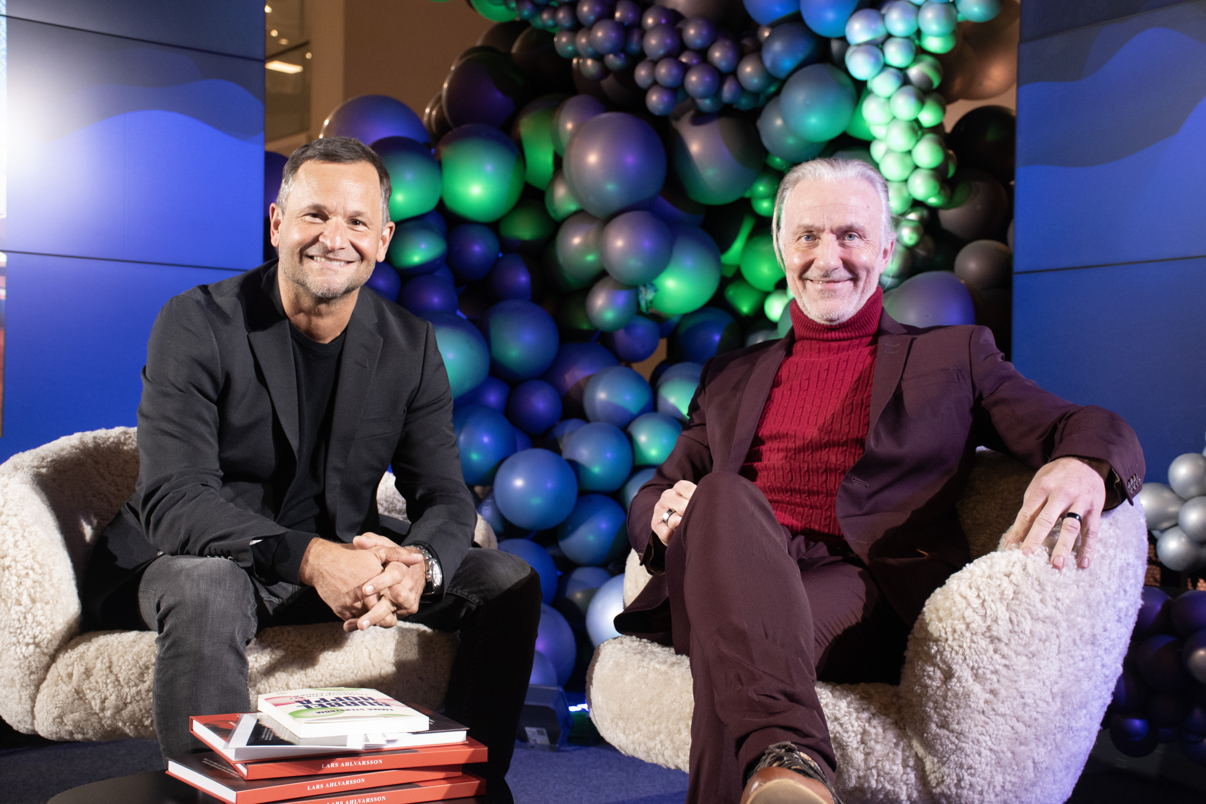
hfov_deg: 38.9
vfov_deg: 26.5
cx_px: 603
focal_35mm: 51
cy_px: 402
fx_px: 1708
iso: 1800
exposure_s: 1/60
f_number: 4.2
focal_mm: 34
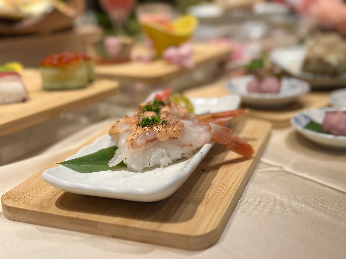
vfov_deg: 30.3
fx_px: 480
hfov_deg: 39.7
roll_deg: +0.7
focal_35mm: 48
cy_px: 130
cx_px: 173
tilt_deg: -18.6
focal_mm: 6.86
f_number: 1.78
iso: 160
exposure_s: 1/120
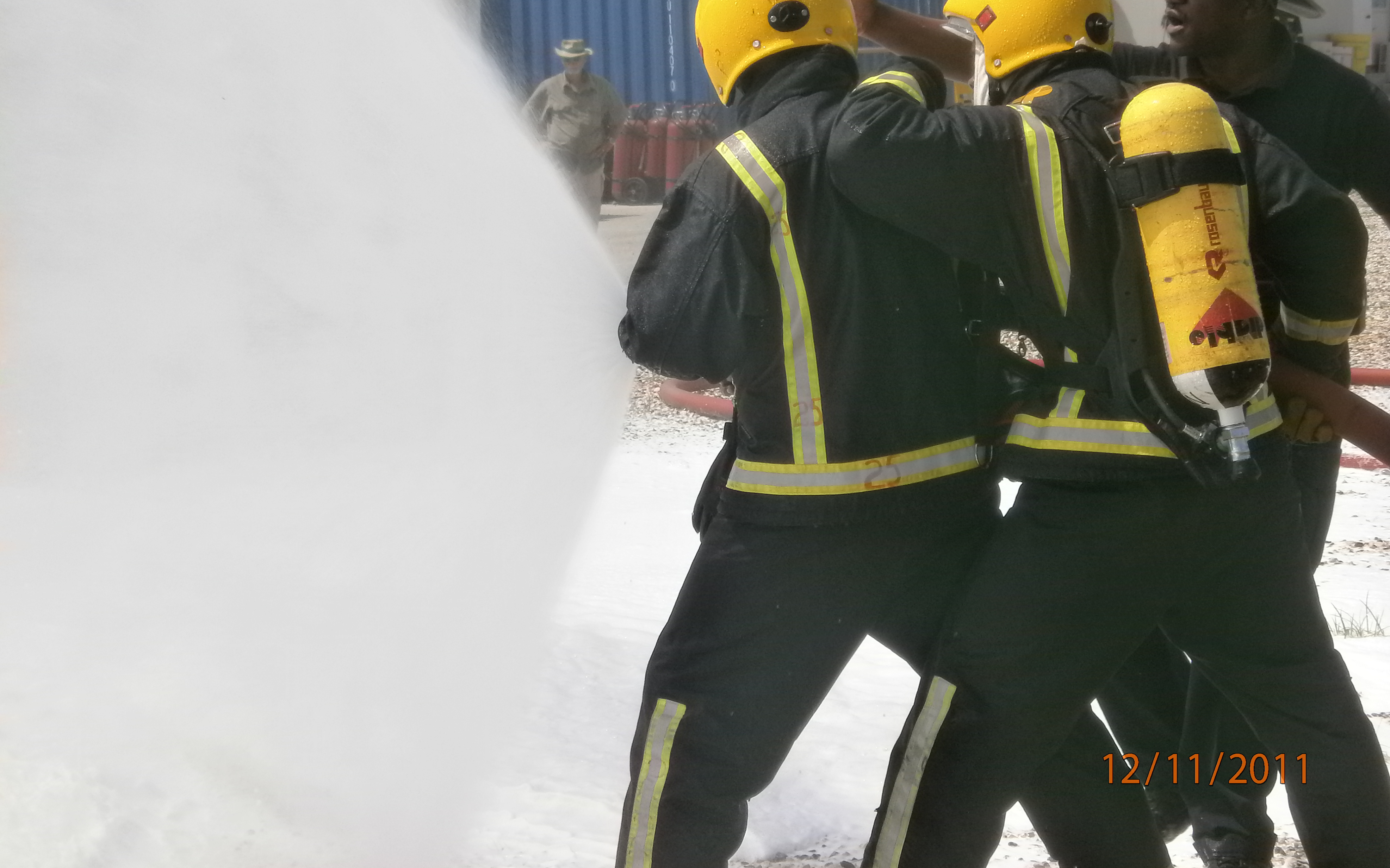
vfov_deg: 13.5
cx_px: 698
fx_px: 3674
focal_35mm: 97
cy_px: 355
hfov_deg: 21.4
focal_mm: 16.2
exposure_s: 1/640
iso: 100
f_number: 5.9
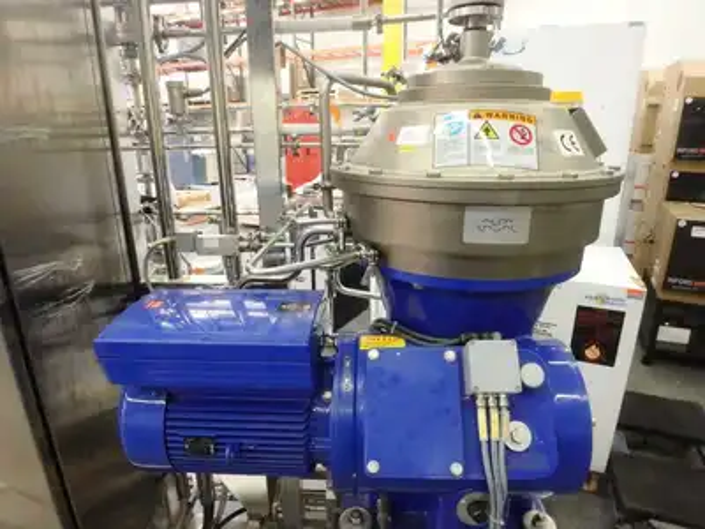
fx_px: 428
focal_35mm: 21
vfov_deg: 63.4
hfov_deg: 79.0
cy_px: 264
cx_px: 352
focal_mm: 3.7
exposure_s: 1/15
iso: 800
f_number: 3.5
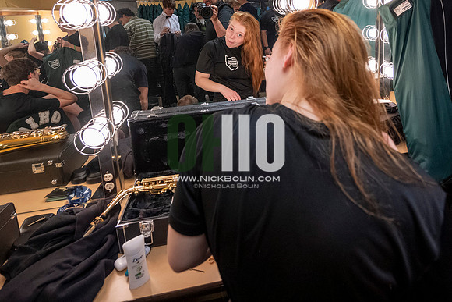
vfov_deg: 52.6
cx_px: 259
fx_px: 282
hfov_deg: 76.9
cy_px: 60
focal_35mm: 22
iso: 1250
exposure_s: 1/160
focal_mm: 14
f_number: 4
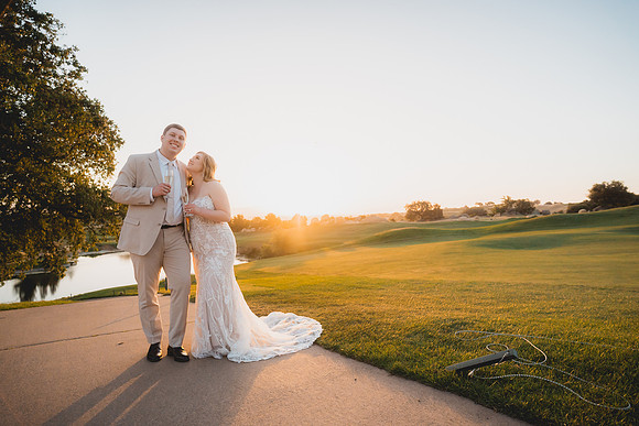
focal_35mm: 18
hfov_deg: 90.0
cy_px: 213
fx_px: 320
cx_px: 320
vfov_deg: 67.4
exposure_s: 1/4000
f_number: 2.8
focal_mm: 18
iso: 1250
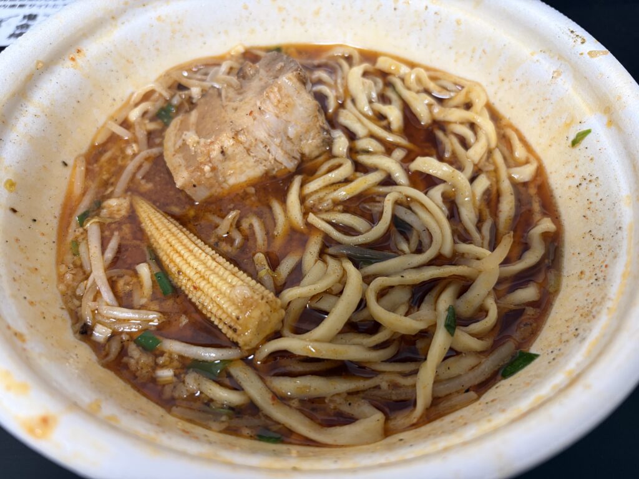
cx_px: 320
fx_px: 480
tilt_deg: -55.4
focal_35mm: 26
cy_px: 240
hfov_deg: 67.3
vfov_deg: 53.1
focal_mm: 5.96
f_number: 1.6
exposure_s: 1/50
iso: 200
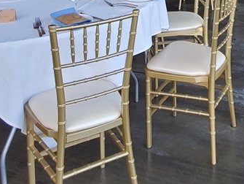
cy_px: -66
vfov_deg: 21.1
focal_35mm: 62
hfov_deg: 30.4
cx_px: 195
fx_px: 437
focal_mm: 1.8
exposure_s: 1/59
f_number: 2.2
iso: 64
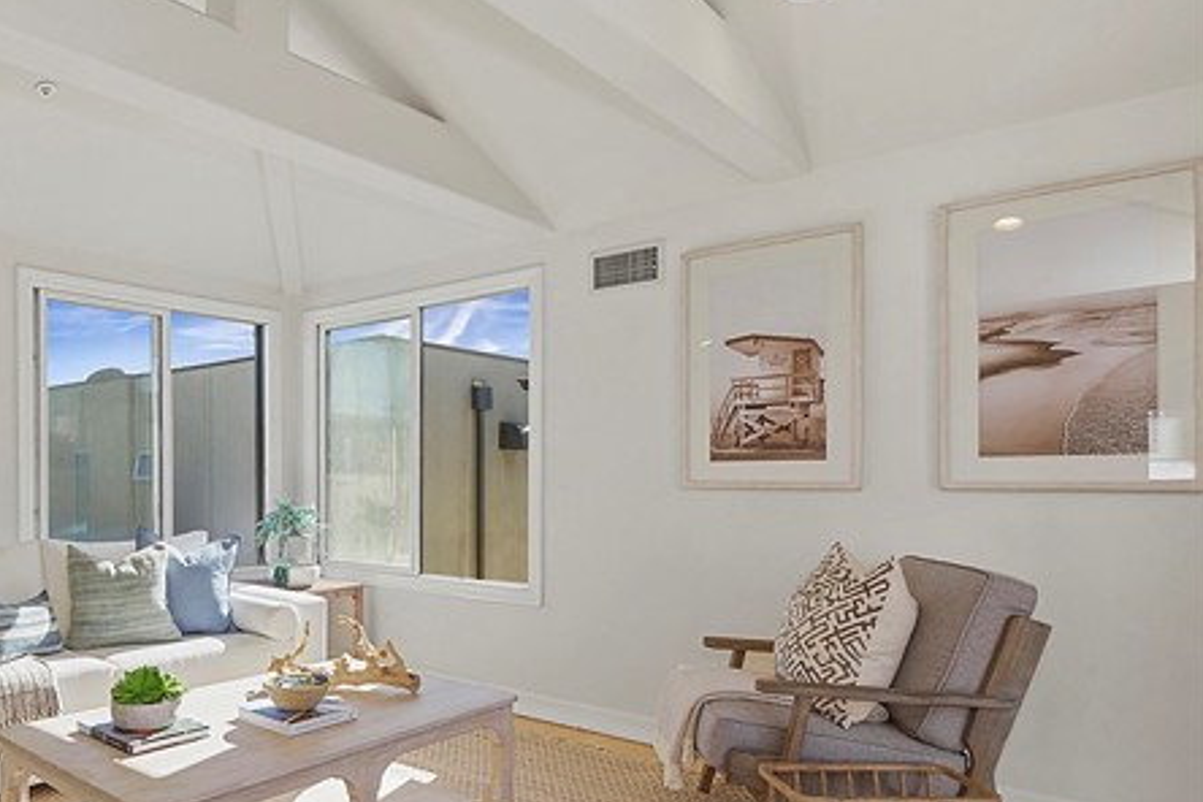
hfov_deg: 70.1
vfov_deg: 52.2
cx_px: 341
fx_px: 802
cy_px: 528
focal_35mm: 24
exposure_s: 1/125
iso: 800
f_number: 8
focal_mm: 8
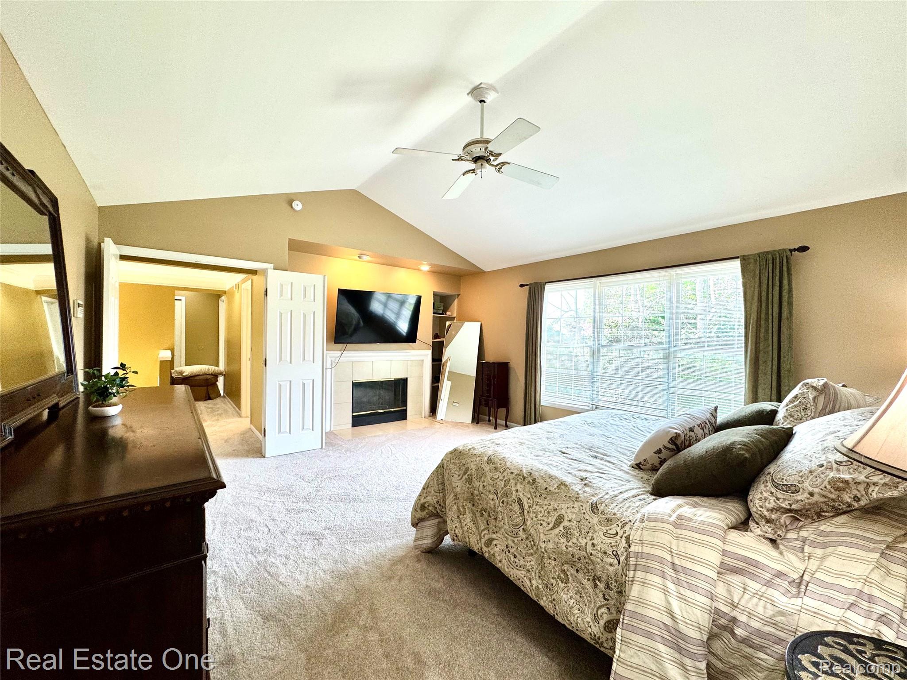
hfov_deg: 102.1
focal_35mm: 14
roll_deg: -1.8
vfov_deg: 85.7
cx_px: 454
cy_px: 340
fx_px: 367
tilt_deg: -0.9
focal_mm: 2.22
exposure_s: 1/120
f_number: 2.2
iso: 100
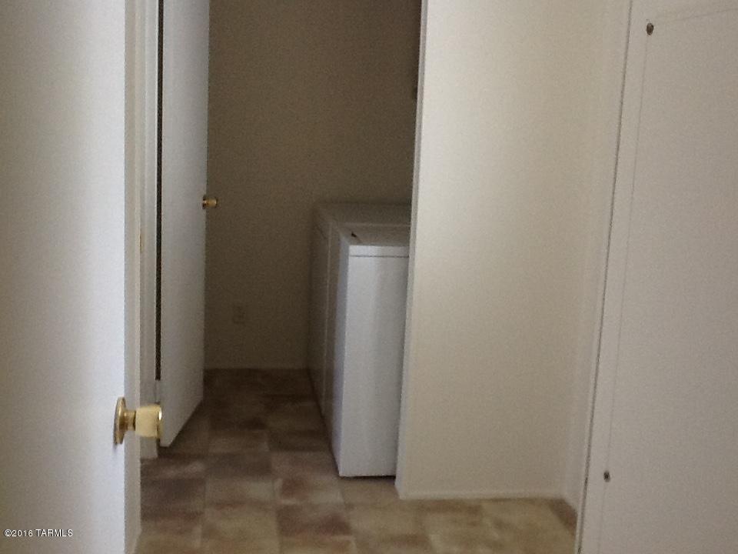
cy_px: 277
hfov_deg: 42.9
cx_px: 369
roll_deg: -2.7
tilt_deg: -10.1
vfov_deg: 32.9
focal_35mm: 44
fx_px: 938
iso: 64
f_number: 2.4
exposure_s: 1/30
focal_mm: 2.03
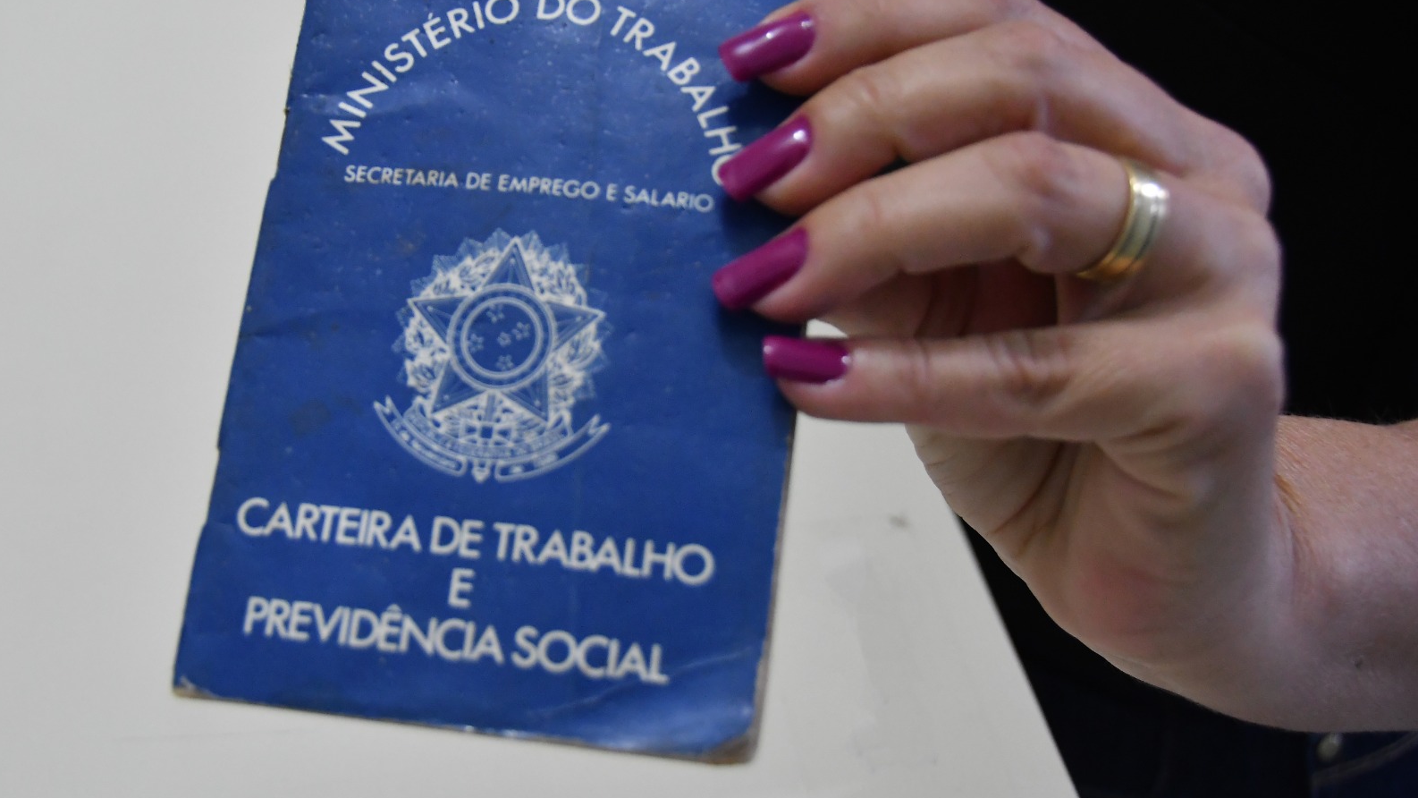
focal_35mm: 47
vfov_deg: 25.7
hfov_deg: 44.1
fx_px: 1750
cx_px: 712
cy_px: 371
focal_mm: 29
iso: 2200
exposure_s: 1/125
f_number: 4
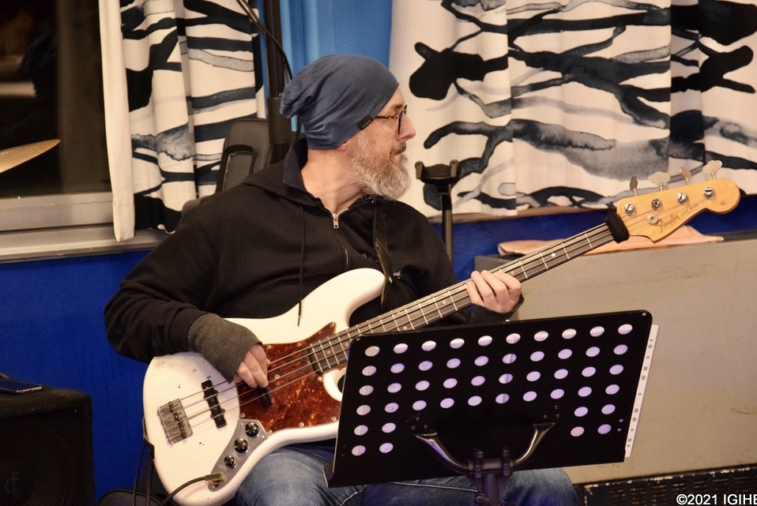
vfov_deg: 9.6
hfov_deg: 14.2
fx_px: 3031
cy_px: 259
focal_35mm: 144
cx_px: 386
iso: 2500
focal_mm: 92
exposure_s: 1/60
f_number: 5.6
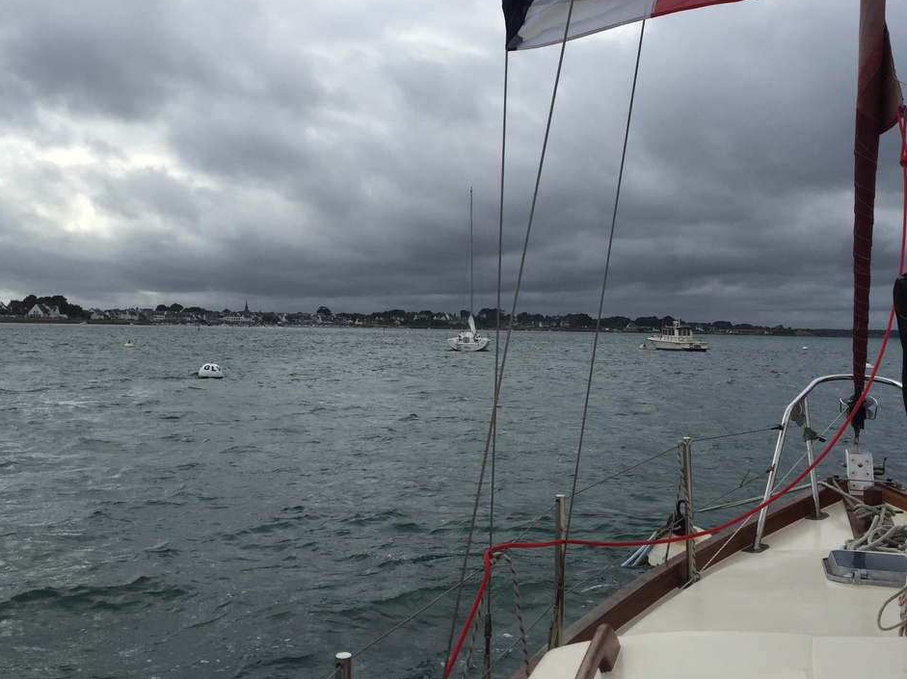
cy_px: 283
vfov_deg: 38.5
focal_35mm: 37
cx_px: 466
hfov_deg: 50.2
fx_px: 969
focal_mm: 4.15
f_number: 2.2
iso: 32
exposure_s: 1/1883
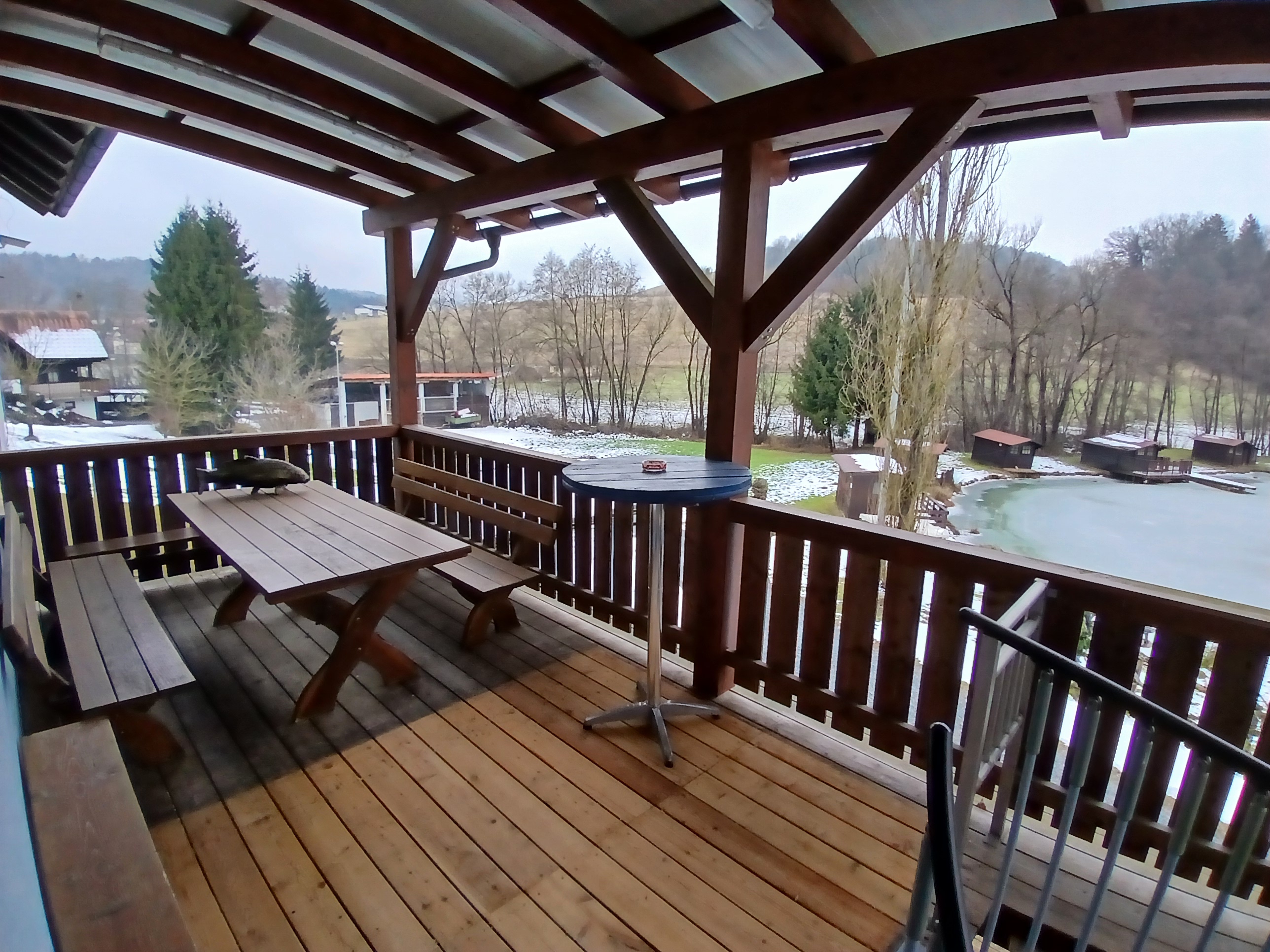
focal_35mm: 17
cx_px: 635
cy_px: 476
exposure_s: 1/100
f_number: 2.2
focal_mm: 1.4
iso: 64
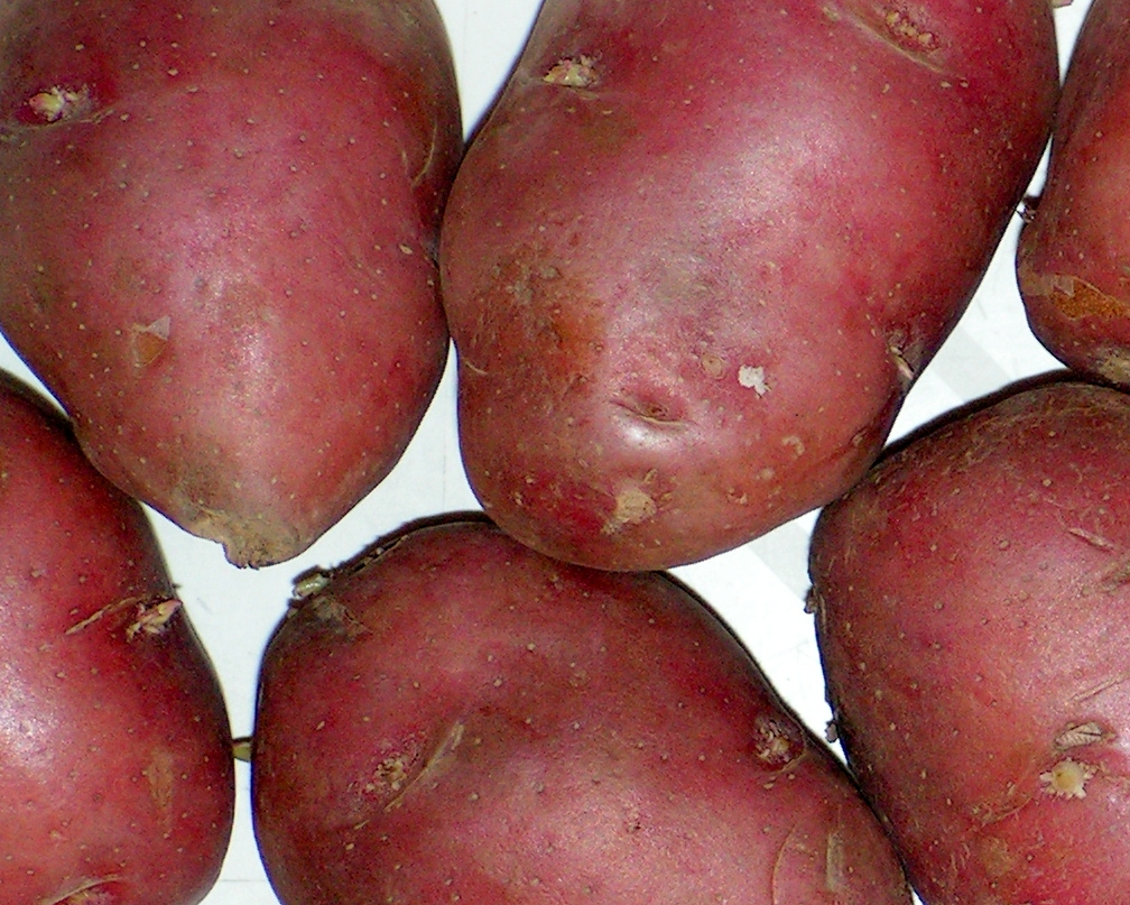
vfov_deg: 6.9
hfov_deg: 8.6
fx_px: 7494
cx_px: 1076
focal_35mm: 224
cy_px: 782
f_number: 3.4
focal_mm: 18.9
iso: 200
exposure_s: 1/100
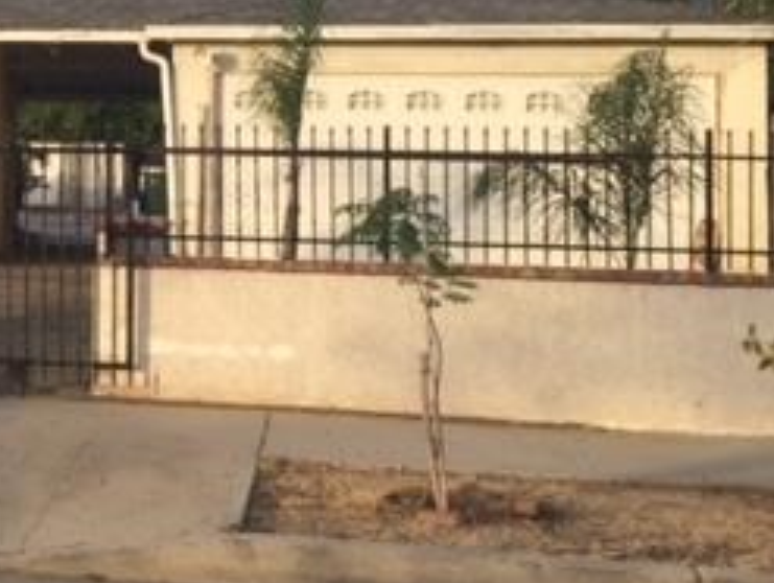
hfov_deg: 24.3
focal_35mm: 75
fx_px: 1679
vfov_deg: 19.5
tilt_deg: -3.1
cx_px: -75
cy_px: 144
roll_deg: +0.7
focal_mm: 4.15
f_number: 2.2
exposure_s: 1/760
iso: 32
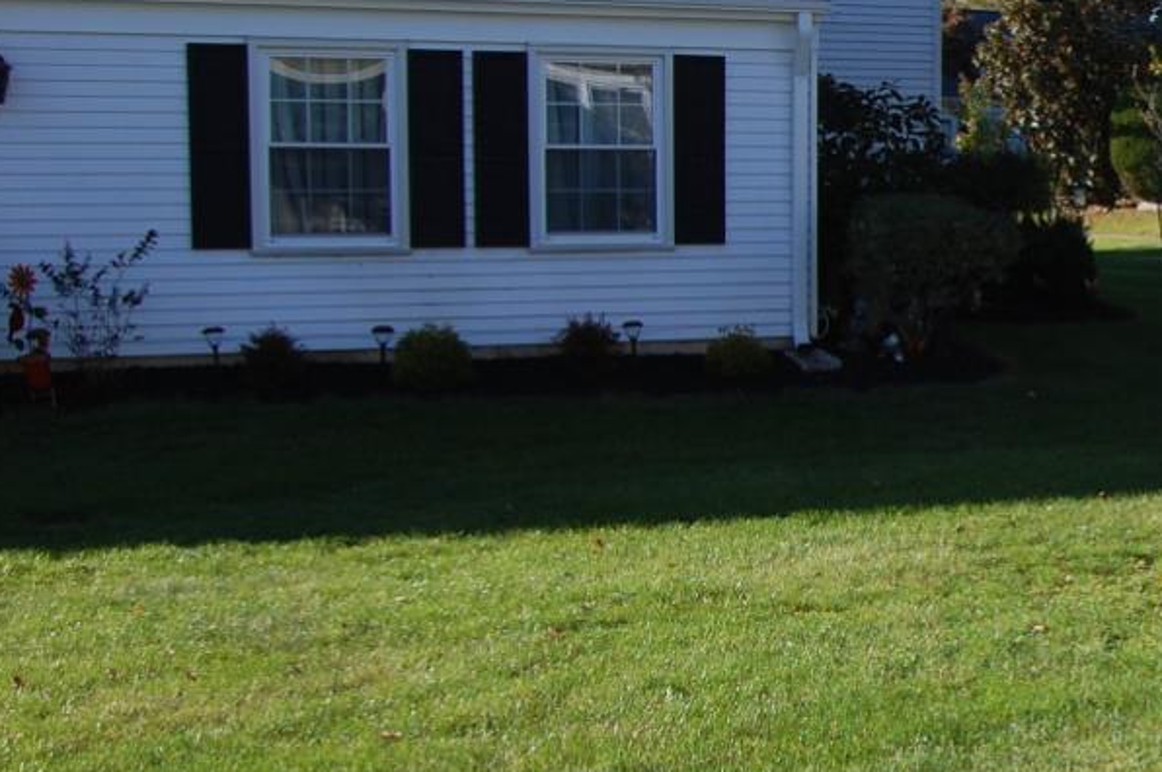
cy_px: 299
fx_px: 2192
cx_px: 1451
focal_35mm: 68
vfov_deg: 19.9
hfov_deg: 26.0
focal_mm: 18
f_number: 8
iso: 200
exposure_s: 1/250
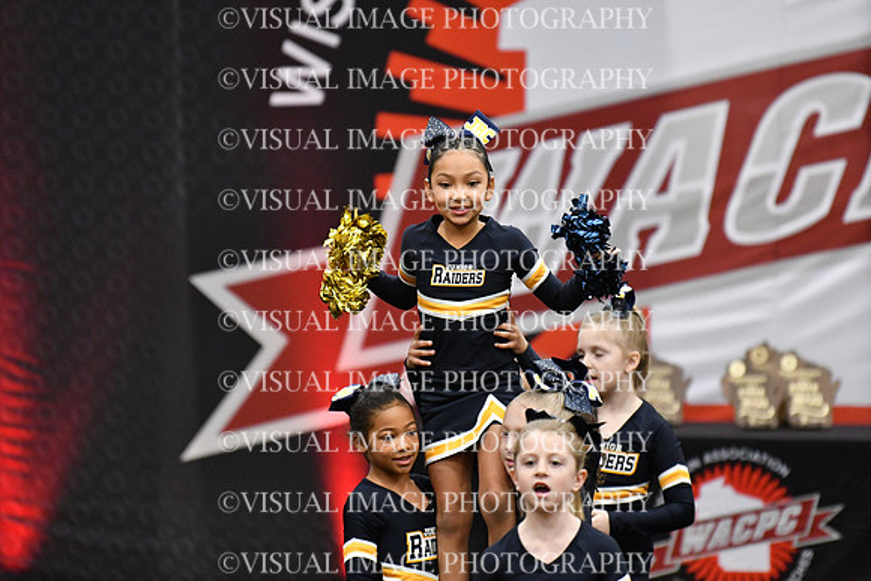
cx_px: 436
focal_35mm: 300
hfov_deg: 6.9
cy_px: 290
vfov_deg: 4.6
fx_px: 7260
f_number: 2.8
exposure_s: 1/800
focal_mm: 200
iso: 5000
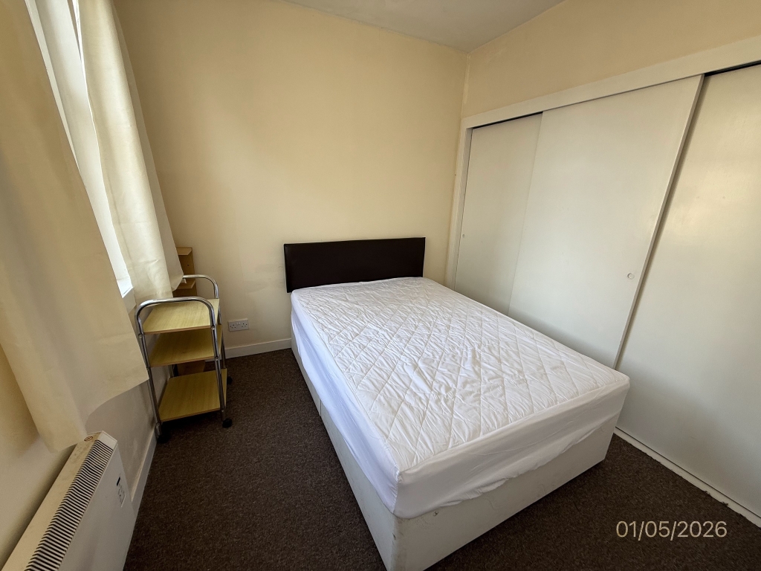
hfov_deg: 102.1
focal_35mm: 14
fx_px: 308
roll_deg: -2.1
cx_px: 380
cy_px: 286
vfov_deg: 85.7
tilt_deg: -18.1
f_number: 2.2
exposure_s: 1/99
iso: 80
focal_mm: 2.22
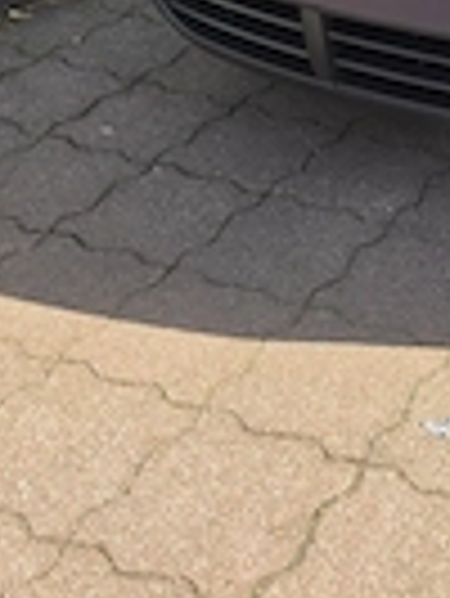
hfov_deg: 19.6
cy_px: -121
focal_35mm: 69
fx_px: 1194
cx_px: 590
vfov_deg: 25.3
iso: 10
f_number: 1.4
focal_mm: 6.5
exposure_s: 1/227
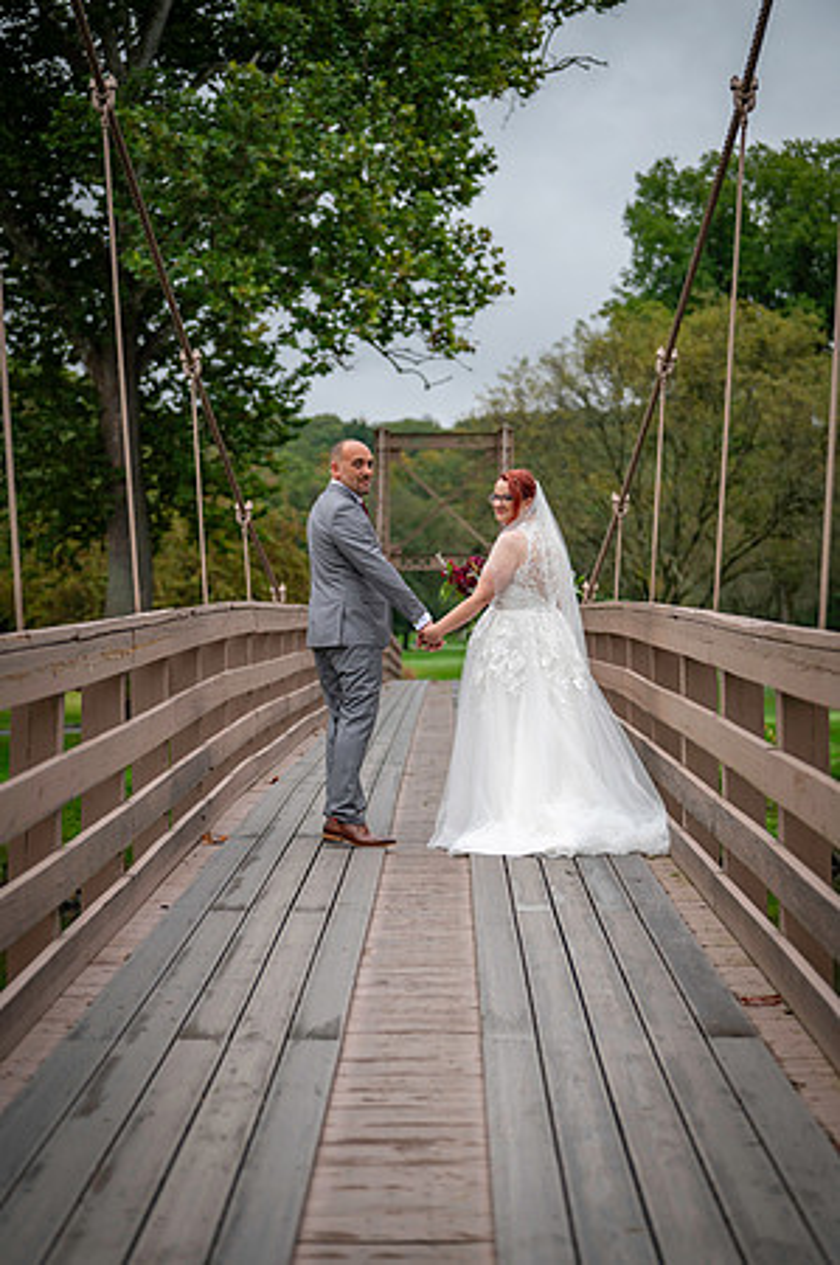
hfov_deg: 19.4
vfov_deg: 28.9
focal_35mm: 70
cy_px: 632
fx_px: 2455
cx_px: 420
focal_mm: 70
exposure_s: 1/2000
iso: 640
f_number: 2.8
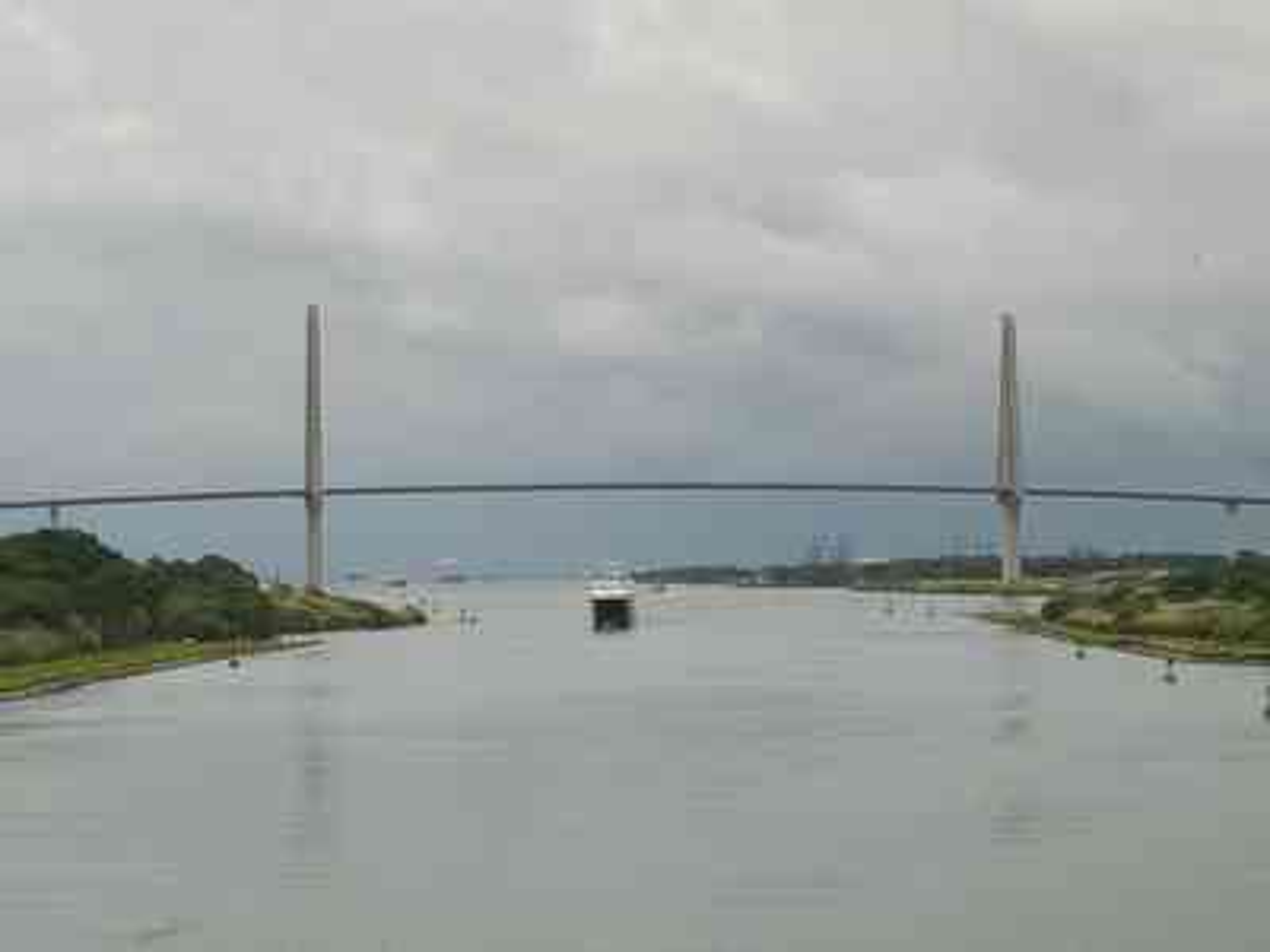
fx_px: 1027
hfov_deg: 63.4
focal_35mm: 28
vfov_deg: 49.7
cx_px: 635
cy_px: 476
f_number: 2
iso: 32
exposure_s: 1/120
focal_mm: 5.9
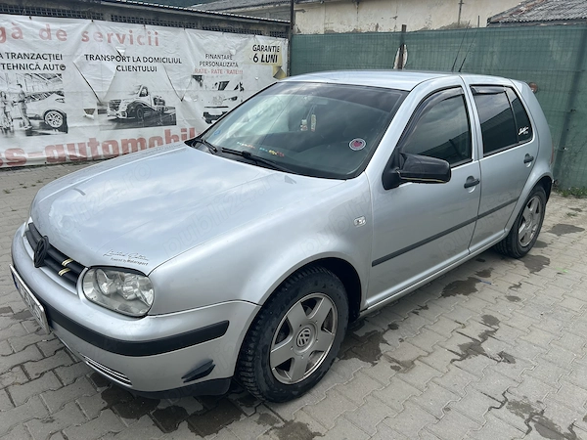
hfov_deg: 67.3
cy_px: 220
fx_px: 441
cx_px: 294
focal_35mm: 26
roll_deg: -1.4
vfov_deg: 53.1
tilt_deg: -18.4
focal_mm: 5.7
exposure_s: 1/2123
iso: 50
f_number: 1.5
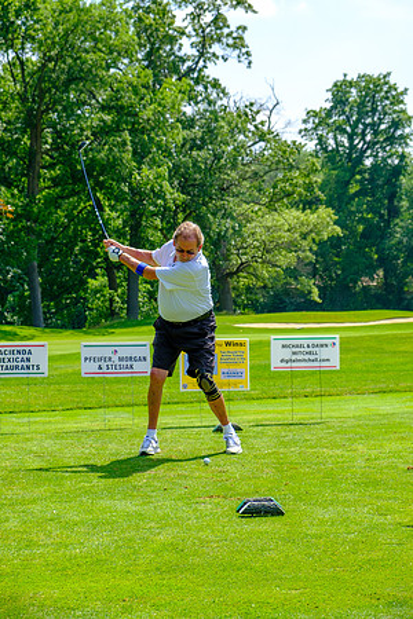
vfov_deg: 24.5
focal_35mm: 83
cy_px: 310
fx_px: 1428
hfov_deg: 16.5
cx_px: 206
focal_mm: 55
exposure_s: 1/320
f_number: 6.4
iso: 200
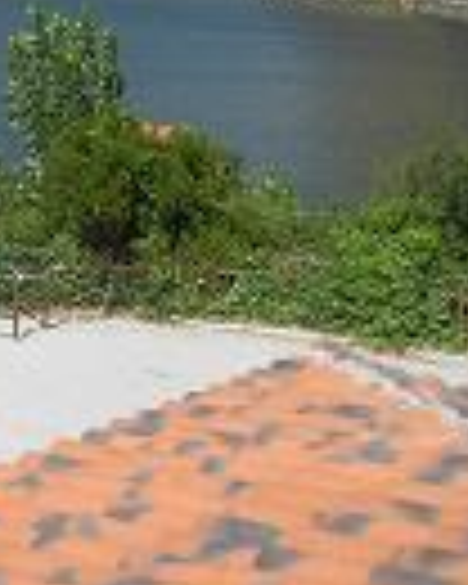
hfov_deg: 16.6
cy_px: 4
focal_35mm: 84
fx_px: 1454
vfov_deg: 21.9
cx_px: -243
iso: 100
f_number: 4.5
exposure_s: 1/800
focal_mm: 6
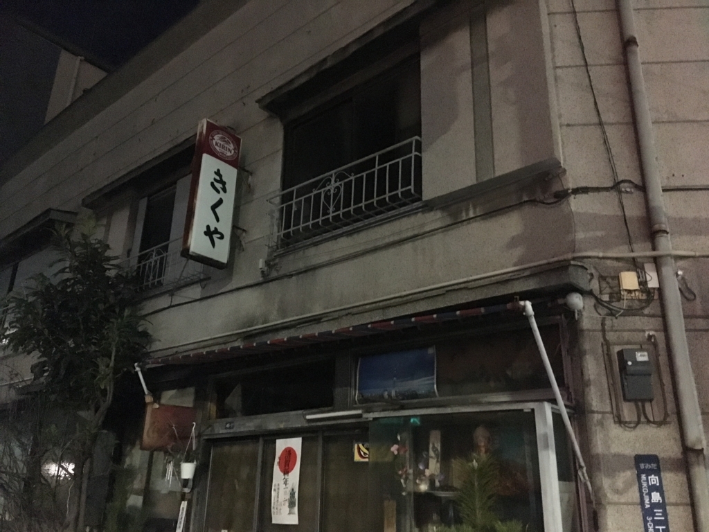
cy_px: 266
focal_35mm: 29
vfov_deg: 48.2
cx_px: 354
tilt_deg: +21.1
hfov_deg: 61.7
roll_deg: -1.4
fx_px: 594
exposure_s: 1/15
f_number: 2.2
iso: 2000
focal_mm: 4.15
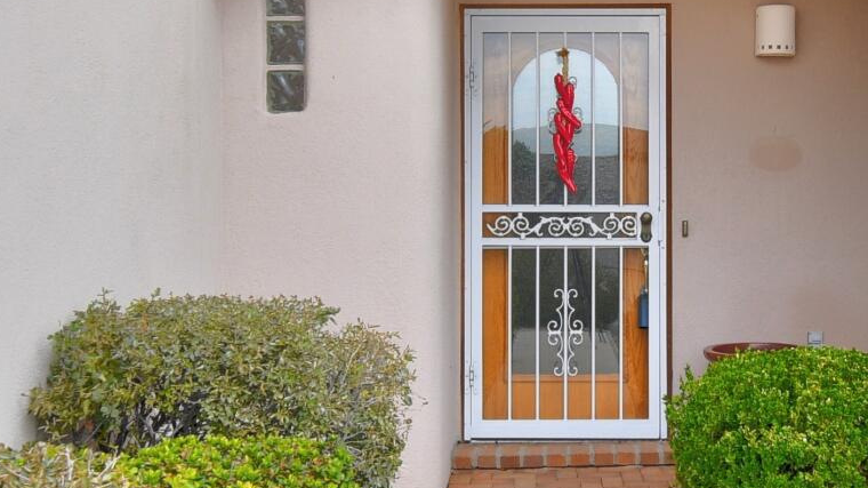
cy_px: 194
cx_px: 608
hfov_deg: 33.4
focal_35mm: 62
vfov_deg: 19.4
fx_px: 1427
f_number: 9
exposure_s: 1/160
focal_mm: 10
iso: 100
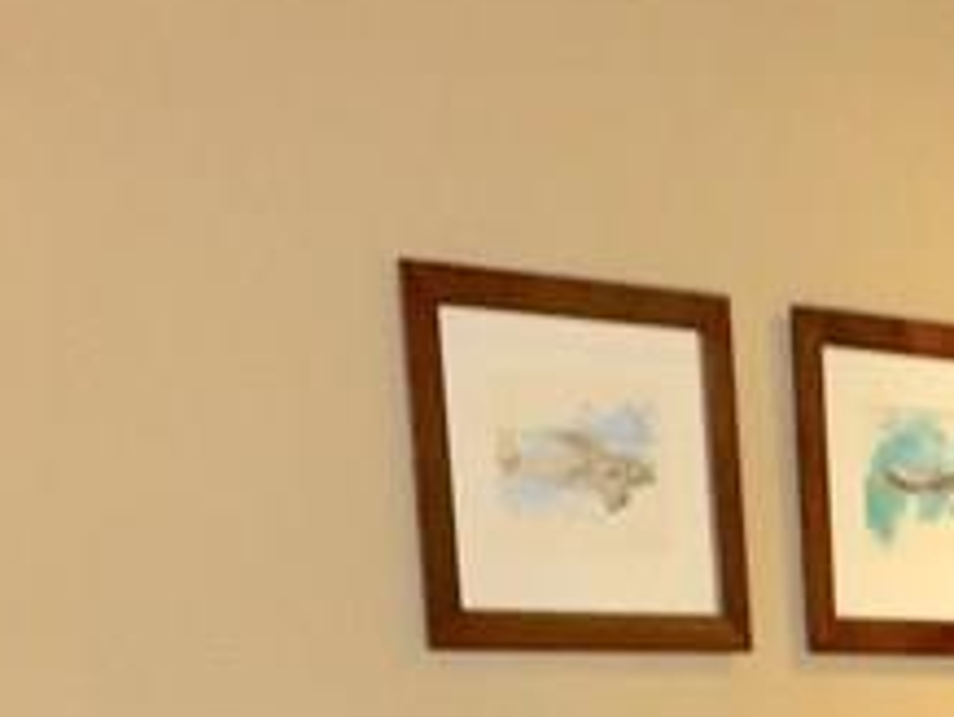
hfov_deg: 13.2
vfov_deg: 10.2
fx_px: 3752
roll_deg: +1.0
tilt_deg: -6.7
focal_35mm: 136
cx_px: 1641
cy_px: 1368
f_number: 2.2
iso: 125
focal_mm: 4.15
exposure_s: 1/30
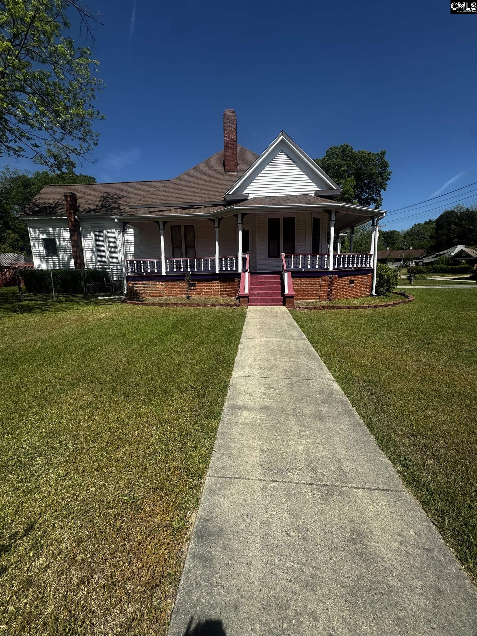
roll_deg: +2.1
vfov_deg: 102.1
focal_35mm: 14
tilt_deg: -9.6
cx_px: 238
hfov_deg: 85.7
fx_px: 257
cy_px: 318
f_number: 2.2
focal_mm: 2.22
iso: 50
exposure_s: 1/2273
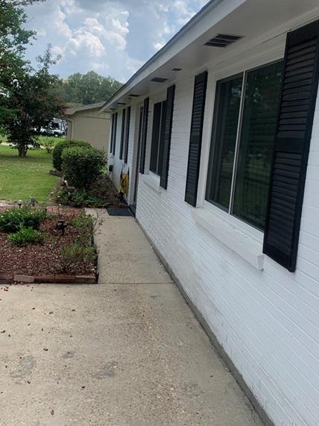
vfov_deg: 52.4
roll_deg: -3.2
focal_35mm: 35
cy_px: 181
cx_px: 179
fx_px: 430
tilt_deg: -6.4
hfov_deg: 40.6
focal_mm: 4.25
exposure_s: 1/1560
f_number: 1.8
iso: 25
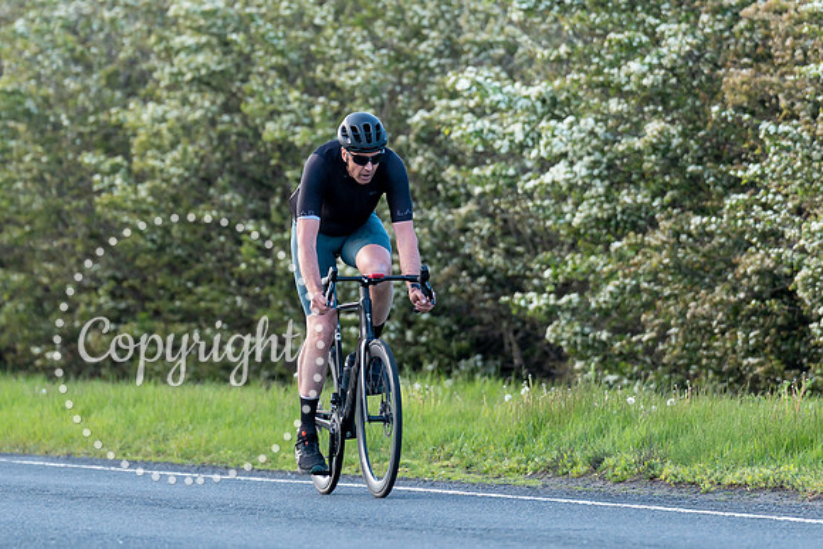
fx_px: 9960
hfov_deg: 4.7
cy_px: 158
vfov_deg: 3.2
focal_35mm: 436
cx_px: 375
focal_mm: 200
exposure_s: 1/640
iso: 320
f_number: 3.2
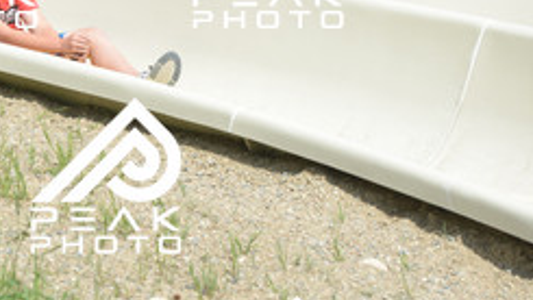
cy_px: 162
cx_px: 115
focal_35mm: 333
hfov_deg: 6.5
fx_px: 4708
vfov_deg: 3.7
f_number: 6.3
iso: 250
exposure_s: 1/640
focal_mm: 195
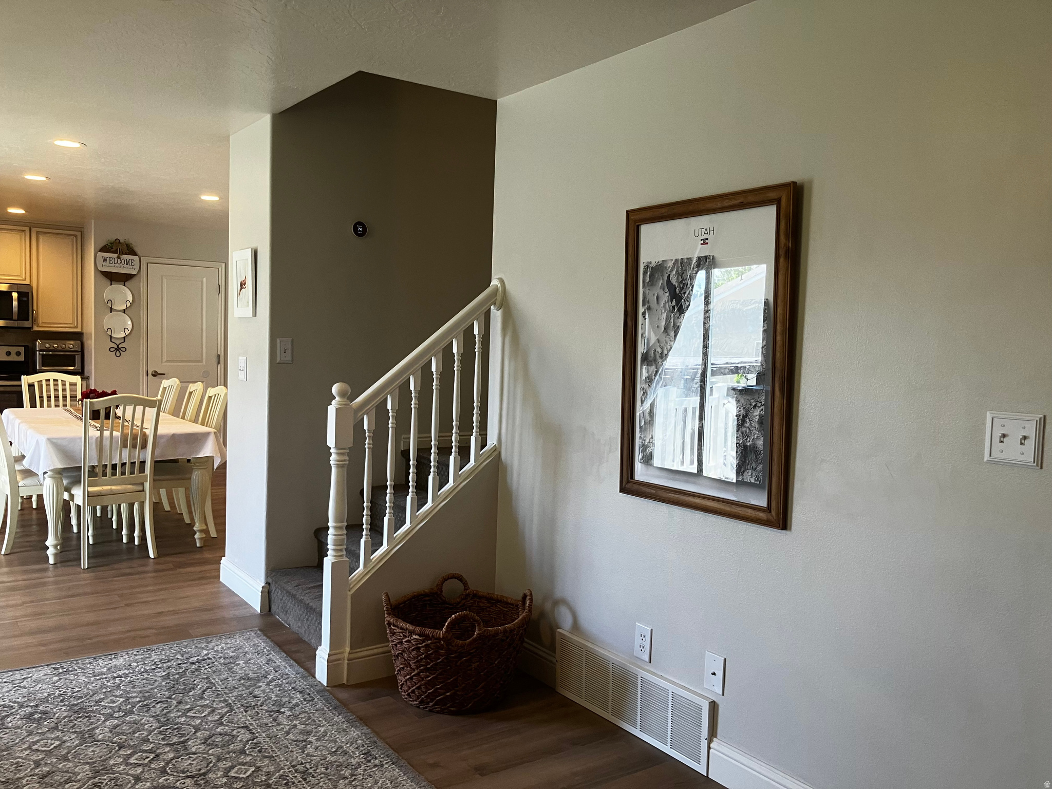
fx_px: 851
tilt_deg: -3.5
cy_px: 394
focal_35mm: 28
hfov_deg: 63.4
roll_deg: -2.2
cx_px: 526
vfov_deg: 49.7
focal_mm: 3.99
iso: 64
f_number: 1.8
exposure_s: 1/60
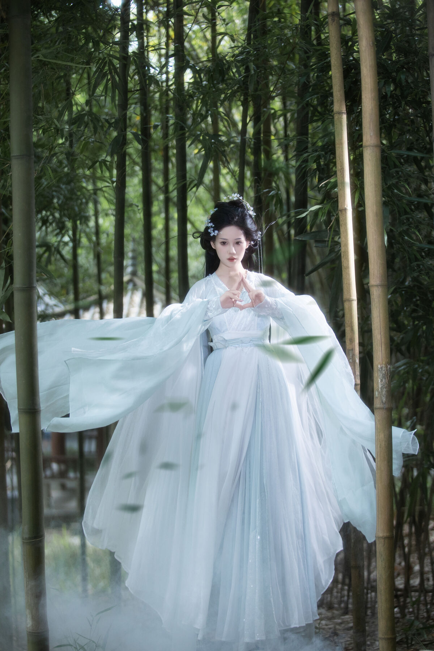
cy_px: 326
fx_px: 1266
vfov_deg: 28.8
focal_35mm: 70
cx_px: 217
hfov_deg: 19.5
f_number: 2.8
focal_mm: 70
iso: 800
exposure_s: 1/640
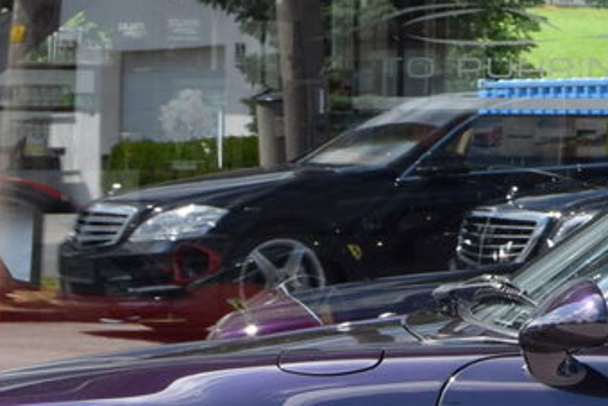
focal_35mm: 278
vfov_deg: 4.9
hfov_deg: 7.3
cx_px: 855
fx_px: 4691
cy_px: -109
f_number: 8
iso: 200
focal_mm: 35
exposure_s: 1/250
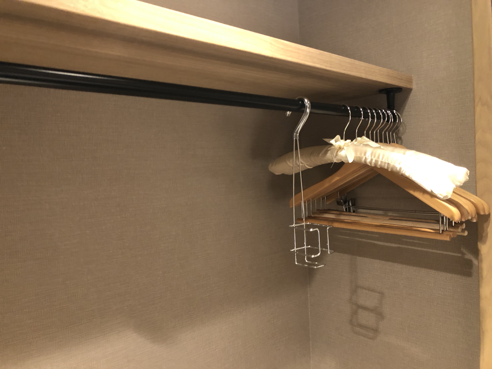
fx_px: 398
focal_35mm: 28
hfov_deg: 63.4
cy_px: 184
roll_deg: +1.5
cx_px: 246
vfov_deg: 49.7
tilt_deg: -2.1
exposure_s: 1/5
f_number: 1.8
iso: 100
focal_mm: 3.99
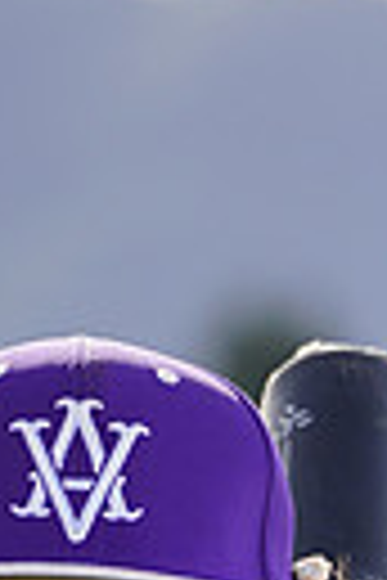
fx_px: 19816
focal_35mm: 1229
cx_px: 56
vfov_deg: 1.7
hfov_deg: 1.1
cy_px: 1281
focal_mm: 274
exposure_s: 1/250
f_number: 8
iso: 100
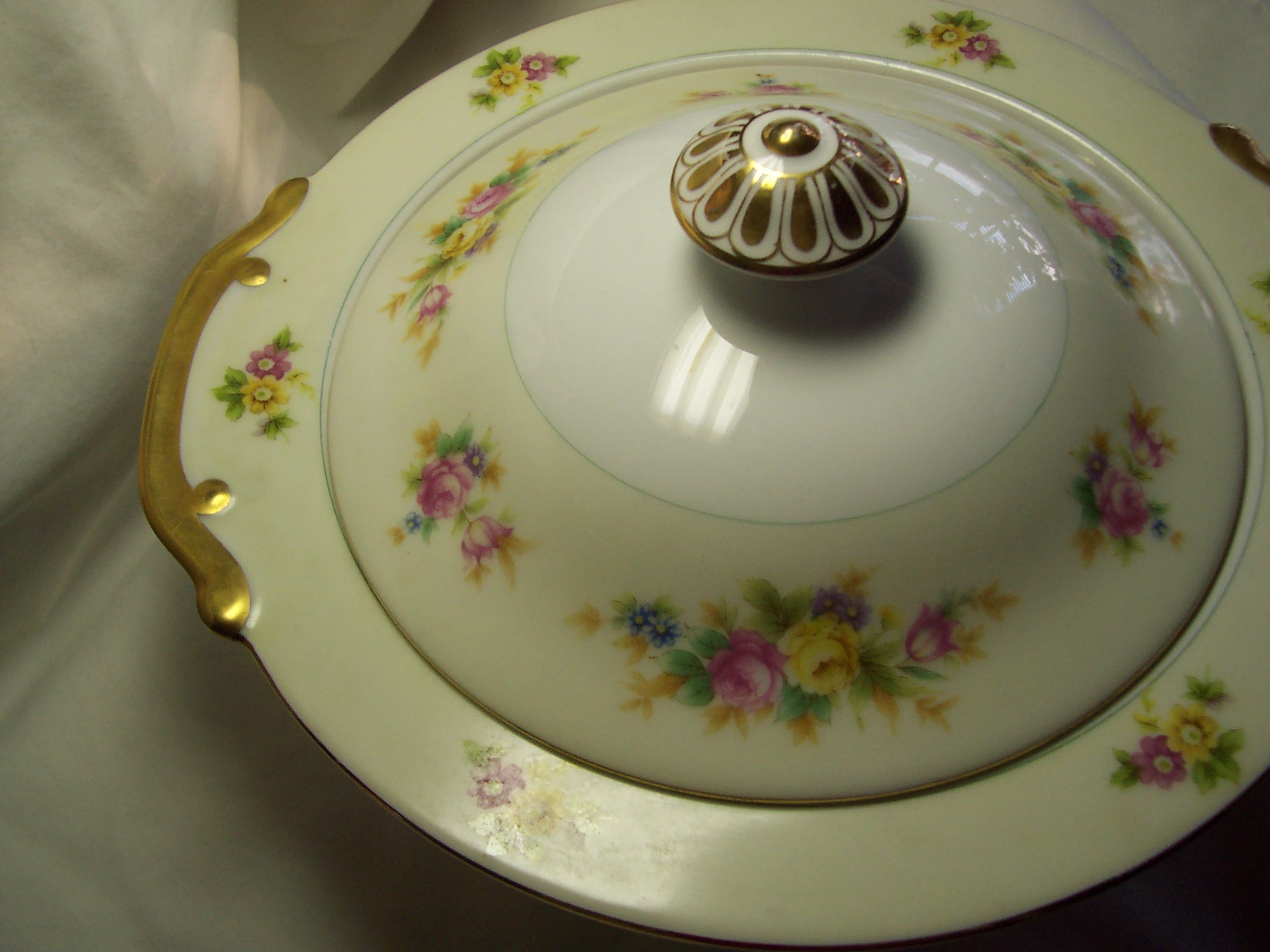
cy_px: 476
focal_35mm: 37
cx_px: 635
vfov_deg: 38.7
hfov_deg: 50.1
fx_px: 1357
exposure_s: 1/125
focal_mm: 5.6
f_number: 2.8
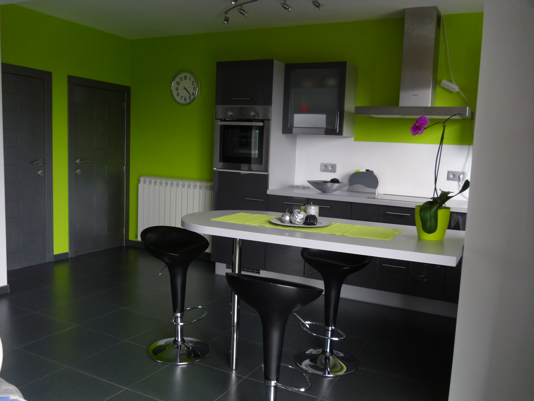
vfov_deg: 45.4
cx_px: 267
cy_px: 200
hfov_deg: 58.4
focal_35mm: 31
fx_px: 478
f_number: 3.3
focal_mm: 5.6
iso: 100
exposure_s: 1/59
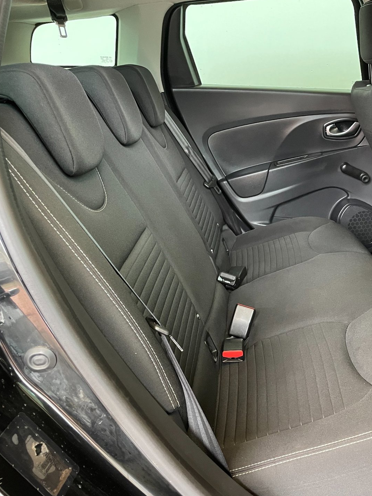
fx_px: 501
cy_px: 247
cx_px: 281
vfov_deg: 52.6
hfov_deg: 39.6
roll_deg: +3.1
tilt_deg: -17.4
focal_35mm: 35
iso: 400
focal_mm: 4.2
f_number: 1.6
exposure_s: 1/33
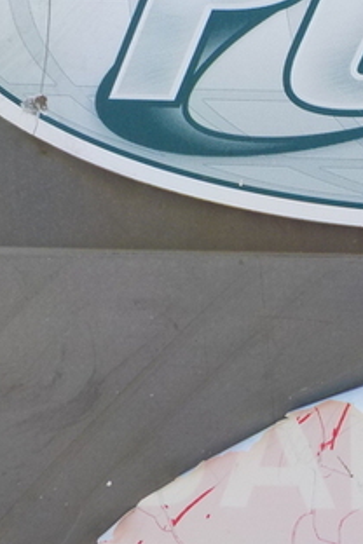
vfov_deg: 30.9
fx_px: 968
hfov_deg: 19.8
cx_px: 452
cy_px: 139
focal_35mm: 64
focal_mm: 4.1
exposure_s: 1/320
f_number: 3.3
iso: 125
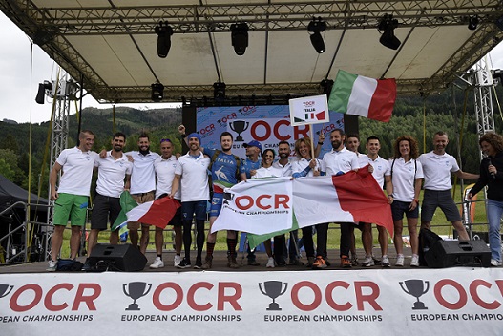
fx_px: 419
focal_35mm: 30
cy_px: 168
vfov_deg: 43.7
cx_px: 252
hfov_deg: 61.9
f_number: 9
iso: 400
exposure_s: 1/320
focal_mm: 30
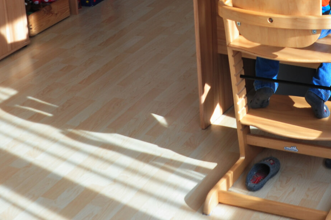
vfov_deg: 16.7
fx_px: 717
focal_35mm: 78
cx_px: 215
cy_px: -48
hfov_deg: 25.9
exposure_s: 1/200
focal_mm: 28
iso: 400
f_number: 10
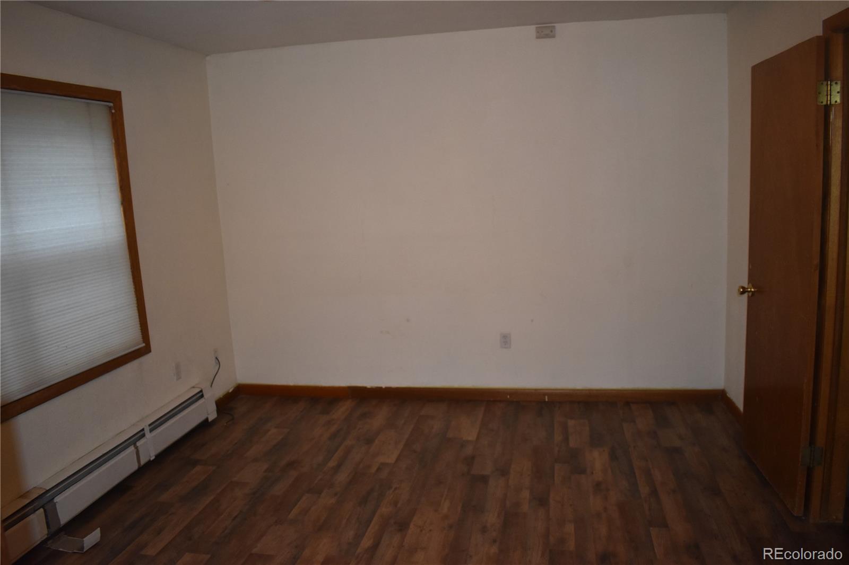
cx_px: 424
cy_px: 282
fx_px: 637
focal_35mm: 27
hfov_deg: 67.4
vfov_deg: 47.9
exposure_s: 1/200
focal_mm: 18
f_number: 3.5
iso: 1400
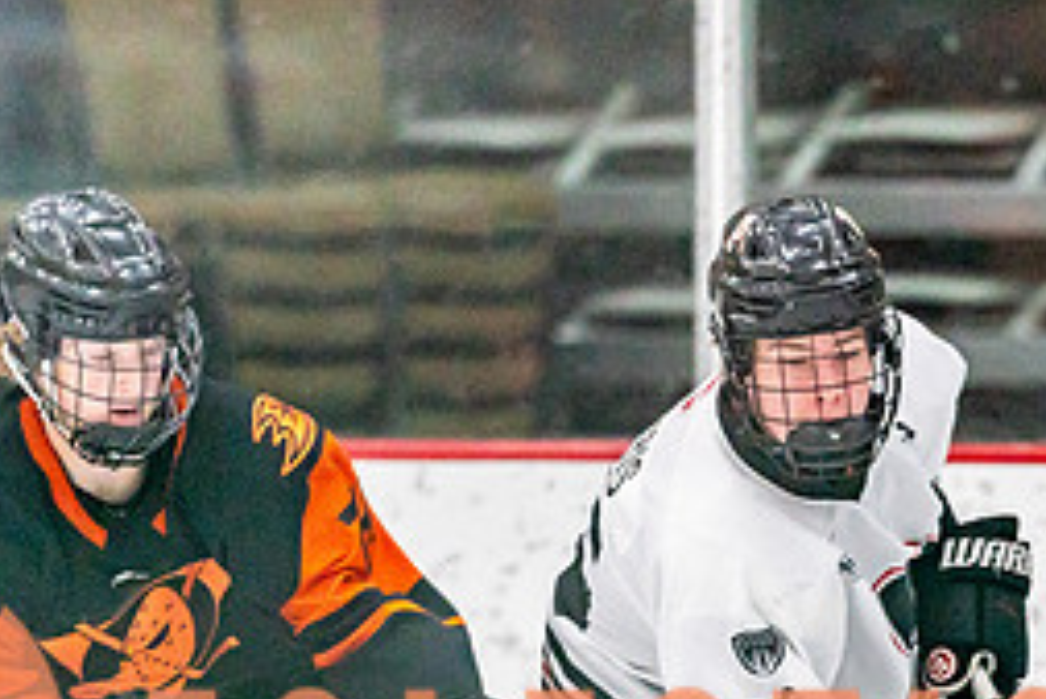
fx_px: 16047
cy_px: 701
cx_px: 798
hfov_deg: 3.7
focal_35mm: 552
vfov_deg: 2.5
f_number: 2.8
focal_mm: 200
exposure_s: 1/1250
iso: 3200
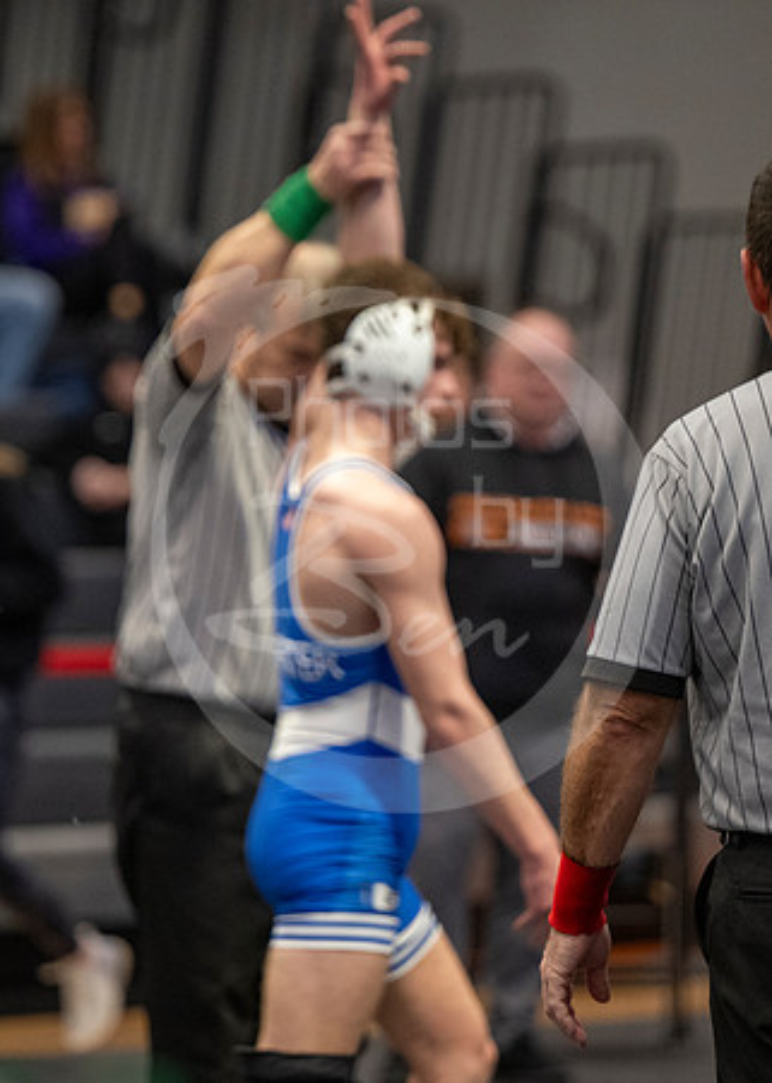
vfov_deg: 7.2
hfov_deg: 5.1
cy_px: 650
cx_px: 330
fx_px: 8658
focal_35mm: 282
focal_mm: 160
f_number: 2.8
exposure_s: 1/1000
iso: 3200
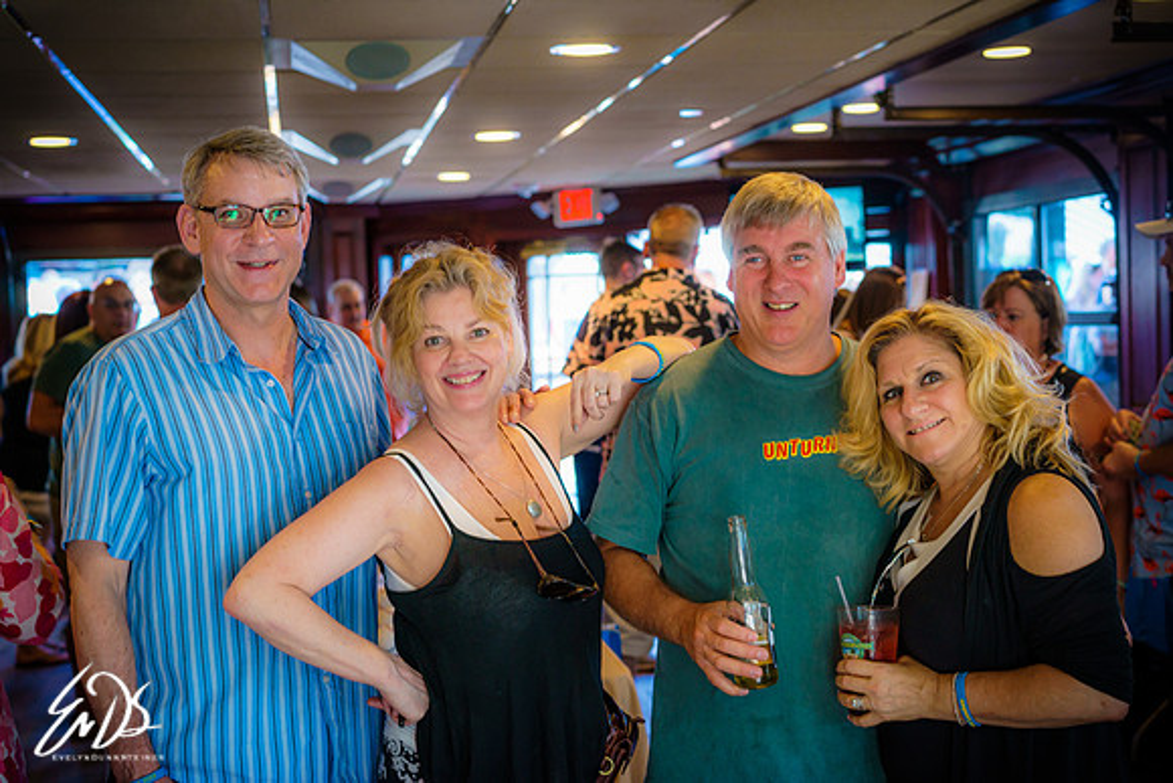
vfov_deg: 24.6
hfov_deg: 36.2
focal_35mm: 55
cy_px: 392
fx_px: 1792
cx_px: 586
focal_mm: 55
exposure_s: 1/60
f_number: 4
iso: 640
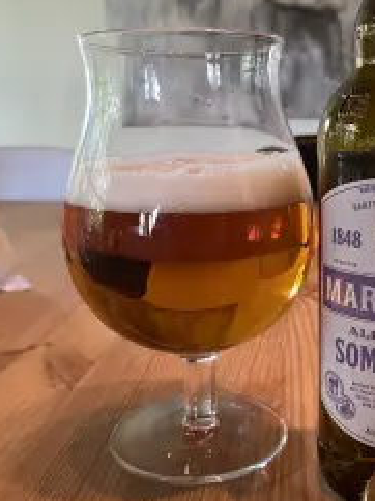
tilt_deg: -11.7
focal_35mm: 43
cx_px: 267
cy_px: 242
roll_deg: +0.0
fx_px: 622
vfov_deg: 43.9
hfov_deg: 33.1
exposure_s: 1/50
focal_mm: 4.25
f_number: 1.8
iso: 250
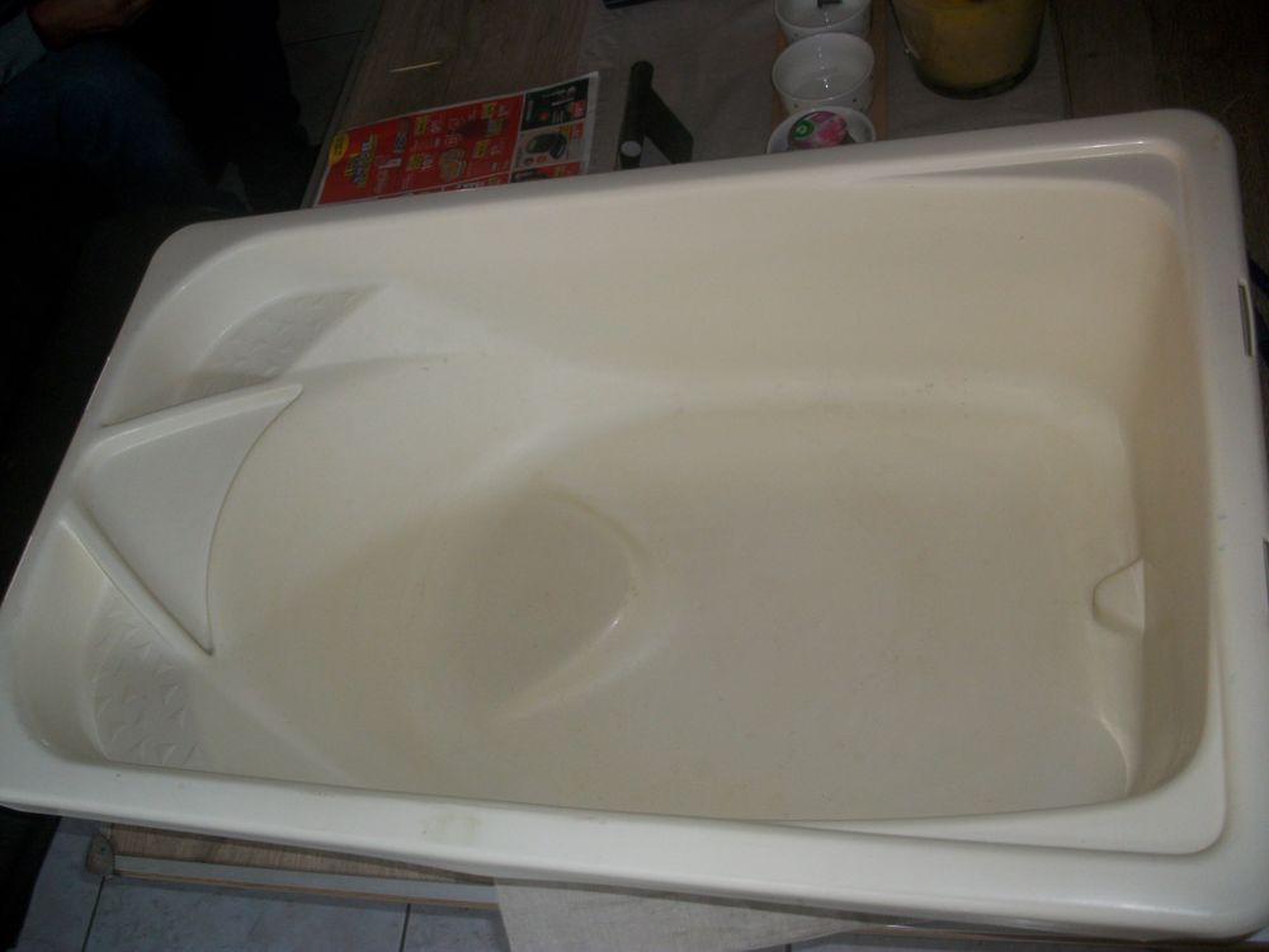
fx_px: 1136
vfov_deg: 45.4
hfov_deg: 58.4
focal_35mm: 31
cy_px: 476
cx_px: 634
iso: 125
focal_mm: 5.7
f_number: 2.9
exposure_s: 1/40
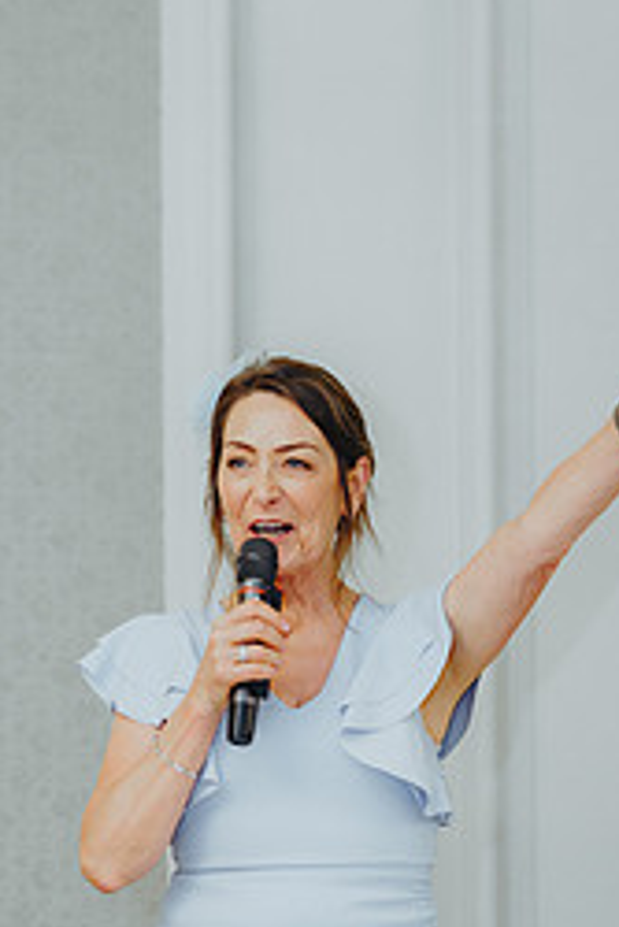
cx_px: 222
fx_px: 3940
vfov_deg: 13.4
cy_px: 727
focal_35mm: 153
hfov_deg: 9.0
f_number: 2.8
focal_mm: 85
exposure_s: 1/125
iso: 2000
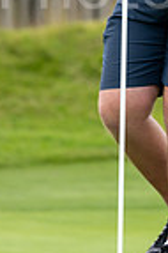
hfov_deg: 1.5
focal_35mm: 944
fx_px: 6624
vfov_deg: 2.2
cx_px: 196
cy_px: -87
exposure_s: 1/320
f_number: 5
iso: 160
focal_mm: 300
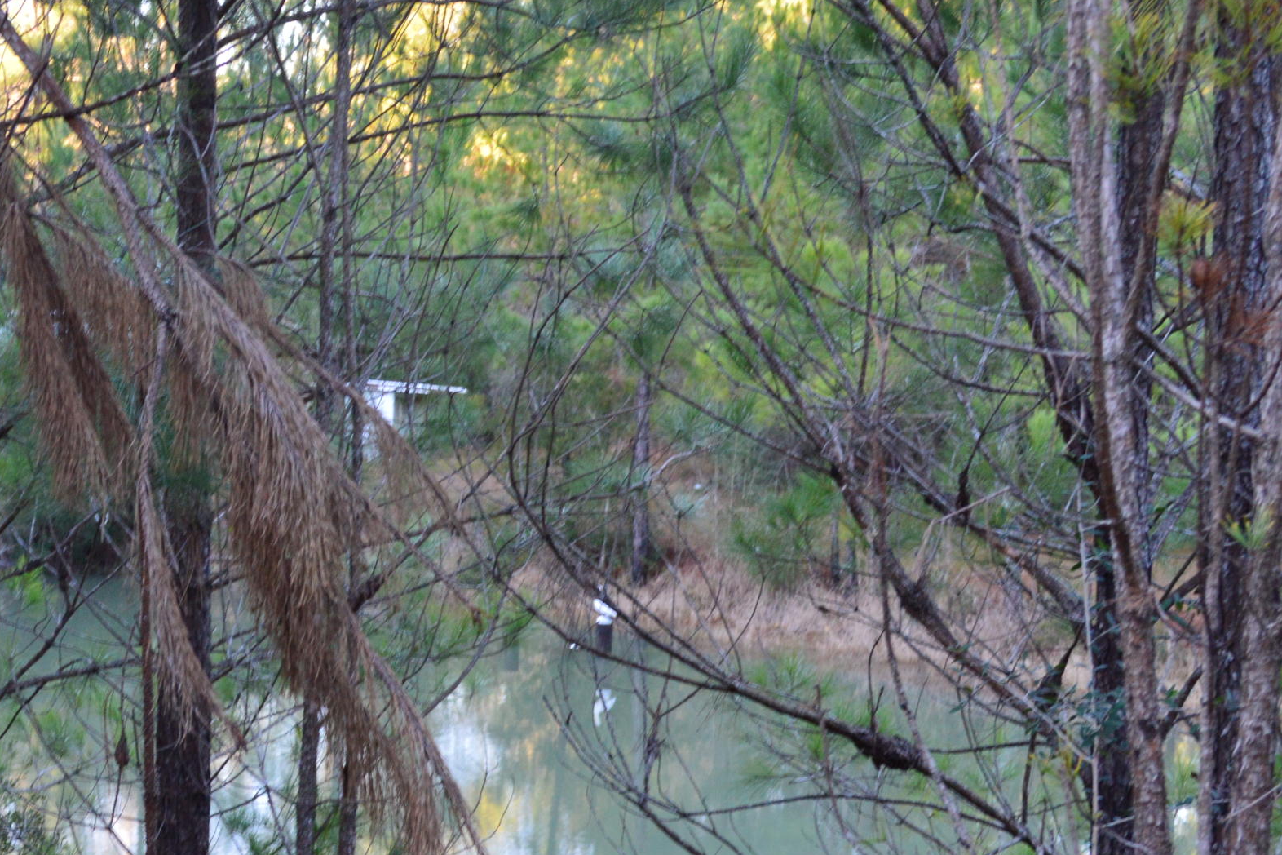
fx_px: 2954
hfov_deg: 23.8
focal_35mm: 83
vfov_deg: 16.4
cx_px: 105
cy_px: 556
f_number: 8
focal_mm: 29
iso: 720
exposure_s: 1/60
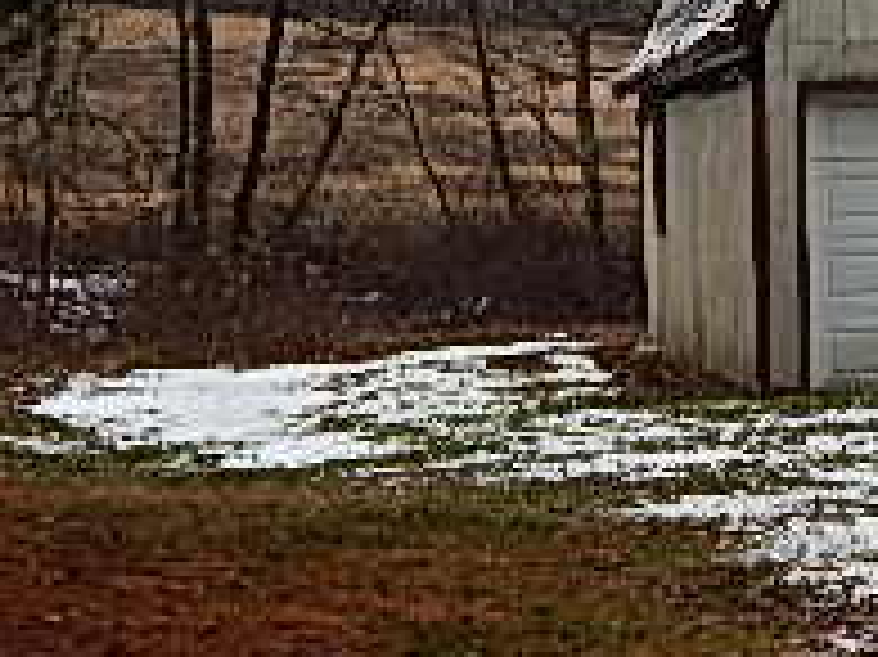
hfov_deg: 15.2
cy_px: 189
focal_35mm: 125
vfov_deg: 11.8
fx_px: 3169
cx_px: 1063
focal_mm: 6.8
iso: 125
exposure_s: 1/800
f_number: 3.4
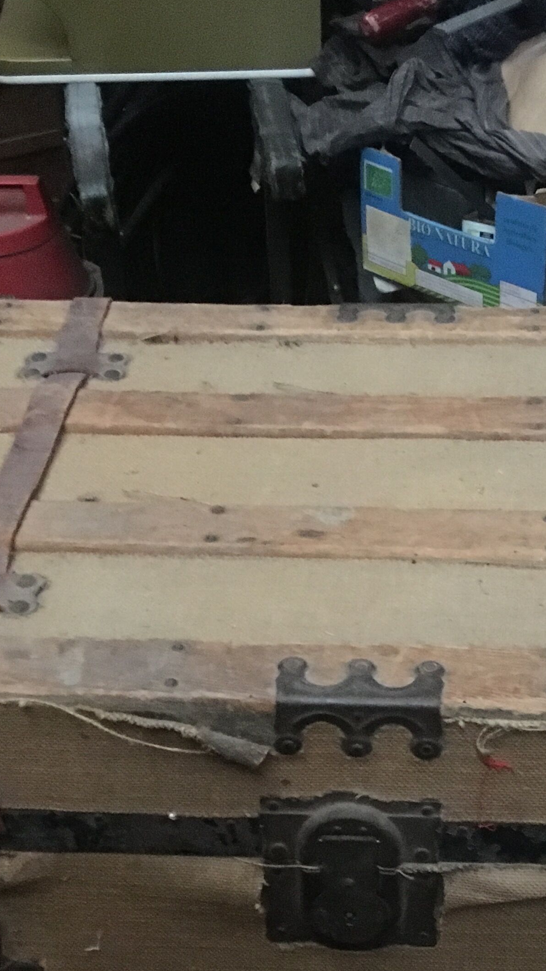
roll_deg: -0.9
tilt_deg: -36.6
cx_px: 352
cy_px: 644
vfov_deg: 34.6
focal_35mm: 60
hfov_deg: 20.0
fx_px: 1544
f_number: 2.2
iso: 800
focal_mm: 4.15
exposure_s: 1/17
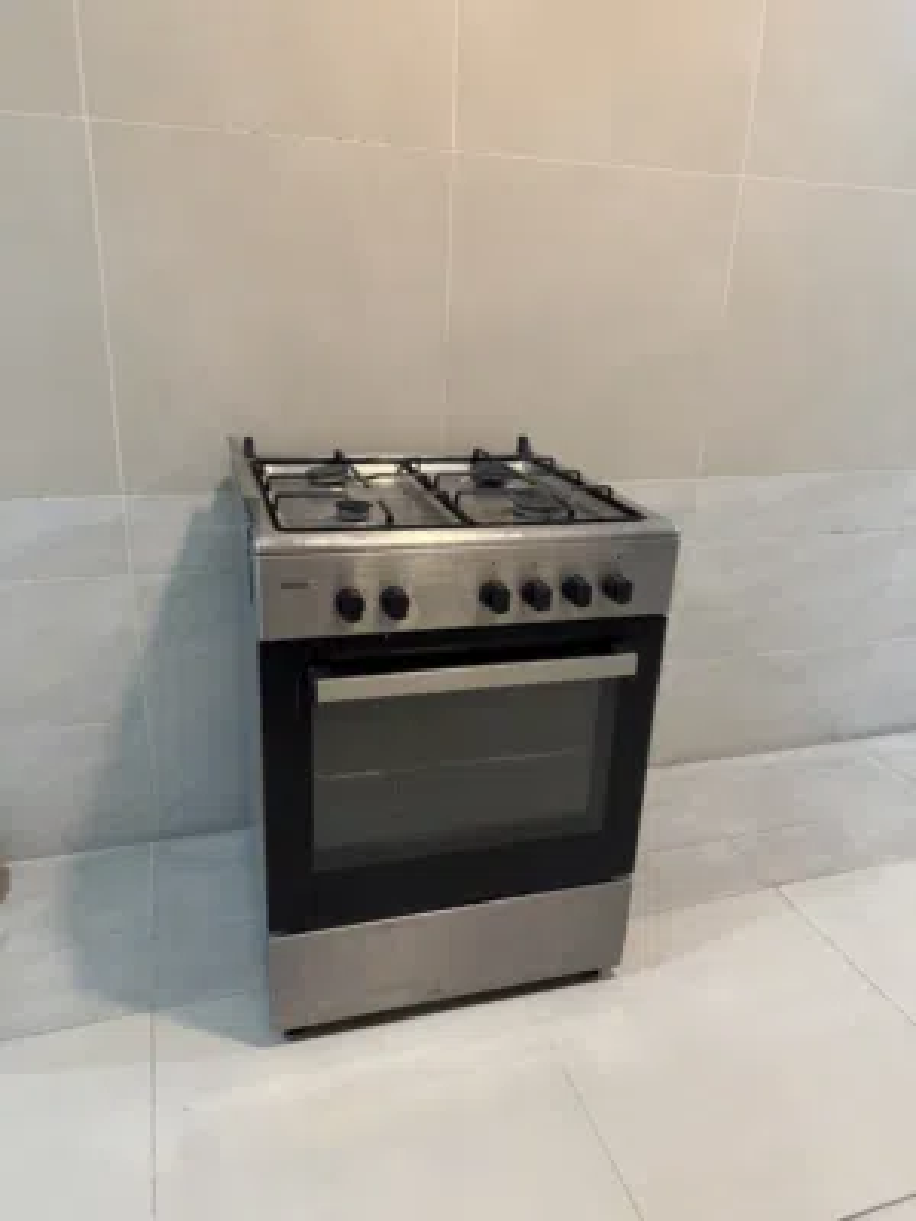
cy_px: 610
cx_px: 458
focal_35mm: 24
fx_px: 847
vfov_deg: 71.6
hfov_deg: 56.8
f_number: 1.78
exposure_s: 1/50
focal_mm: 6.76
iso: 800
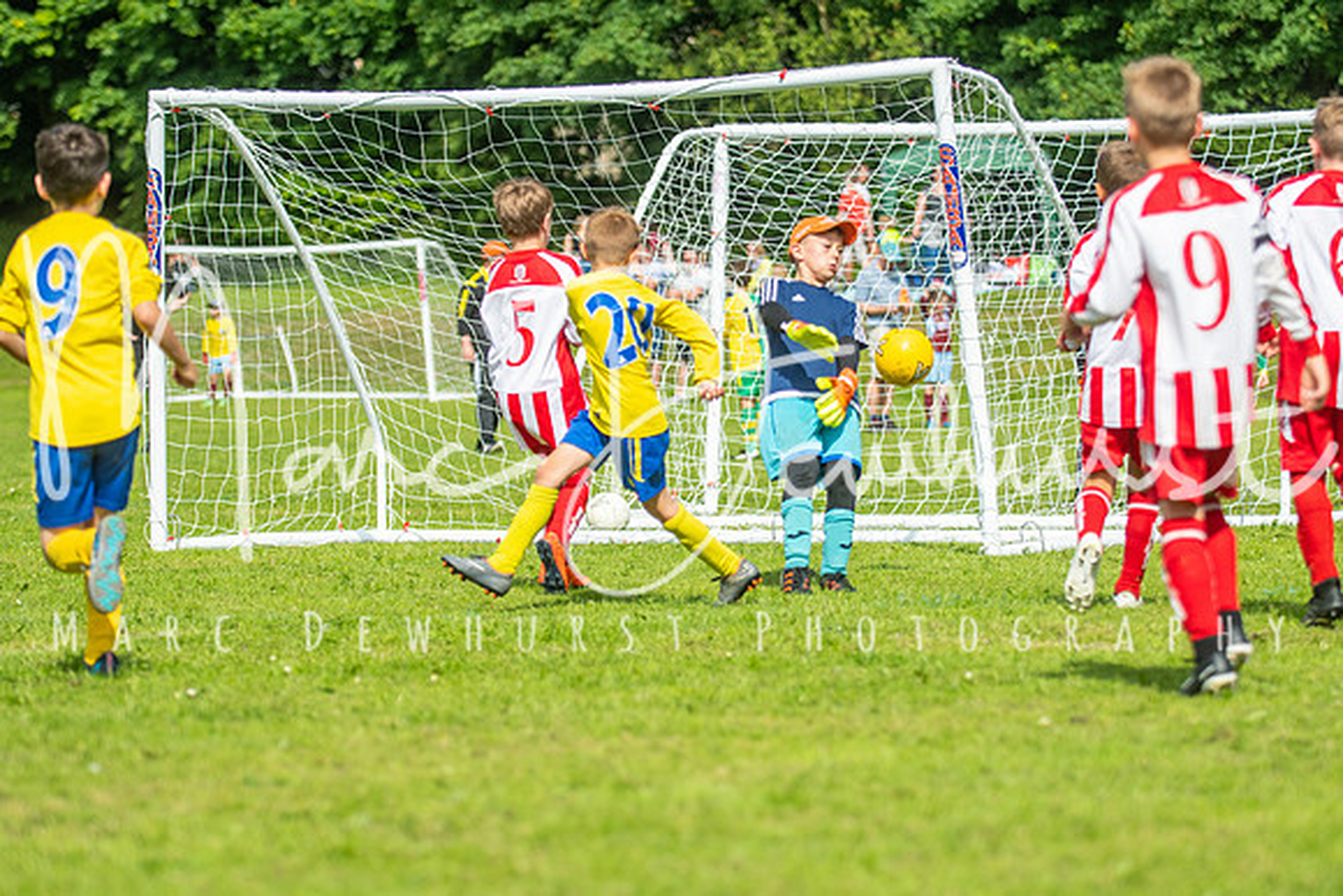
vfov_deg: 9.0
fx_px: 5709
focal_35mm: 153
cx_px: 672
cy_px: 448
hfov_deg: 13.4
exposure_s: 1/4000
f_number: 3.2
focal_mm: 102
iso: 250
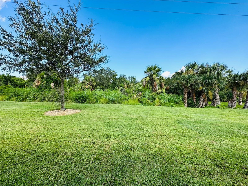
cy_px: 93
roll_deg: -2.0
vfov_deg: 85.7
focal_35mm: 14
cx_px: 124
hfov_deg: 102.1
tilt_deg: -0.5
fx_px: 100
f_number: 2.2
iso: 40
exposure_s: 1/842
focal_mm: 2.22
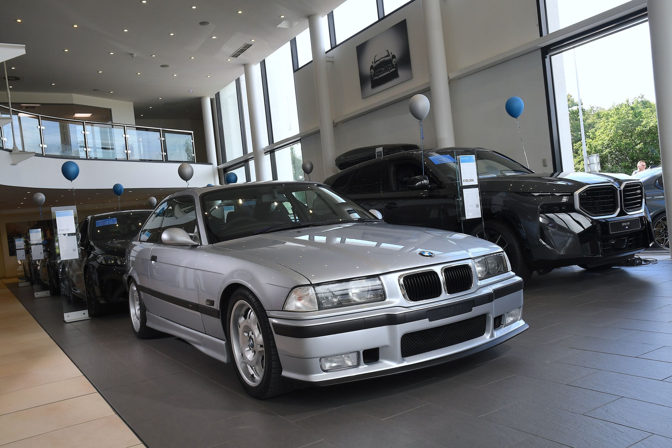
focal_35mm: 30
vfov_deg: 43.6
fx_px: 560
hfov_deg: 61.9
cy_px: 224
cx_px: 336
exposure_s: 1/100
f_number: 10
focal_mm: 20
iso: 400
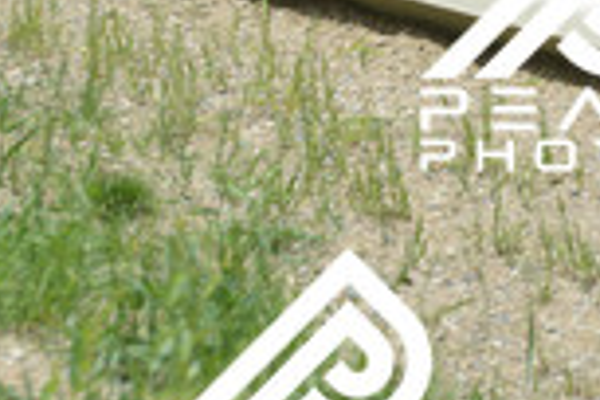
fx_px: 8516
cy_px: 6
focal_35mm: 511
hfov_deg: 4.0
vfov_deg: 2.7
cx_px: 573
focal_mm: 195
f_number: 6.3
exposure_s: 1/640
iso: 220
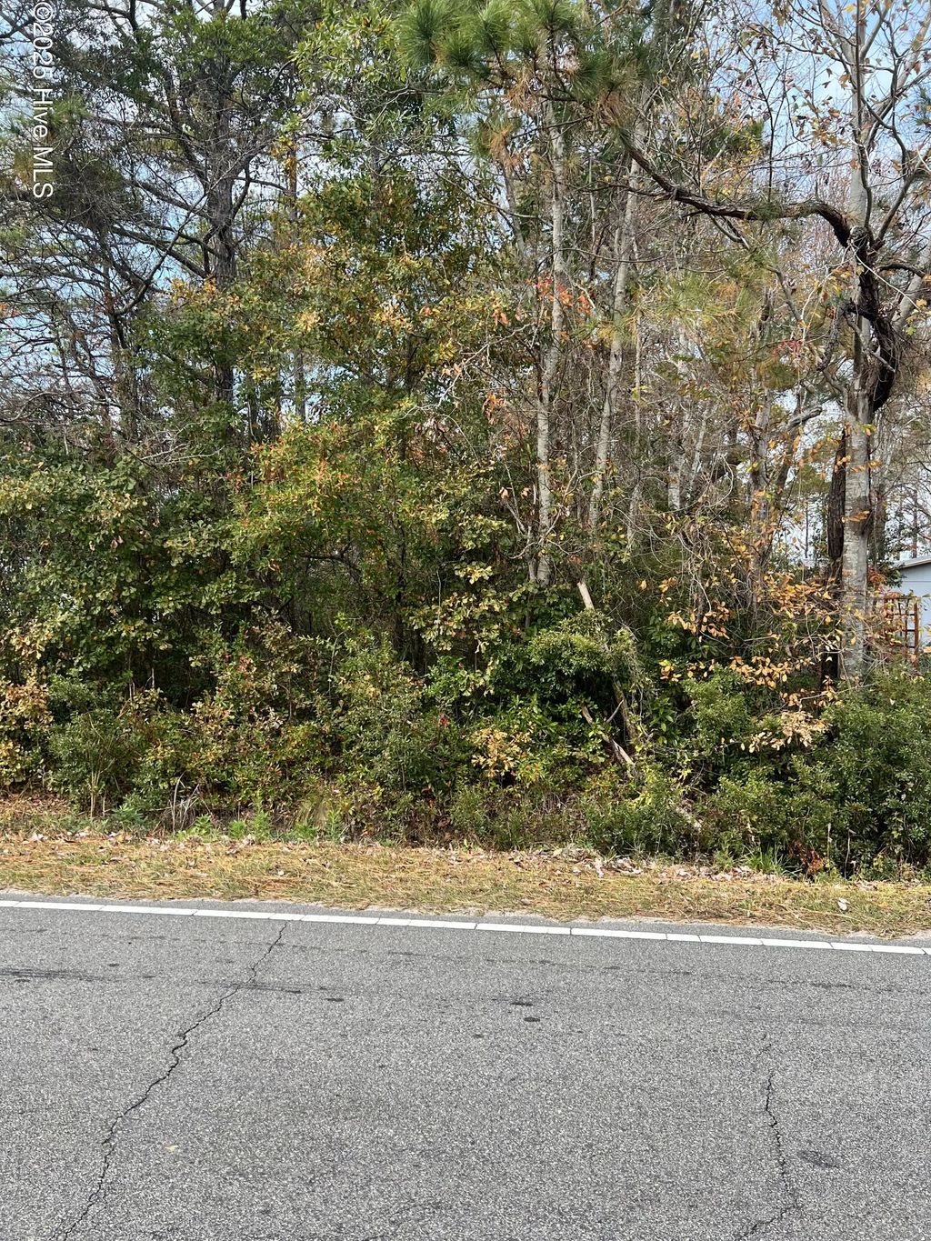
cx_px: 466
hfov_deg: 53.1
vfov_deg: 67.3
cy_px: 620
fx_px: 932
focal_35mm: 26
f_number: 1.5
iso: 50
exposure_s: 1/1019
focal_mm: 5.7
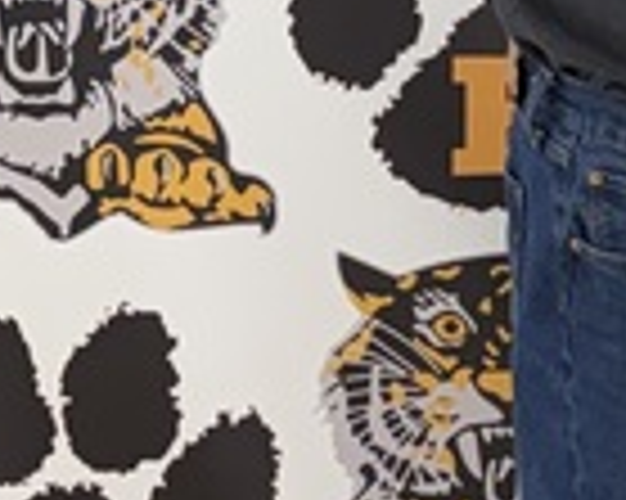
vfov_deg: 8.7
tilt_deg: -8.0
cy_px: -270
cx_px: 1441
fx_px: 3203
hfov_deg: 9.9
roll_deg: -1.0
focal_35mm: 173
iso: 125
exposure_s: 1/120
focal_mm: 6.76
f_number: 1.78
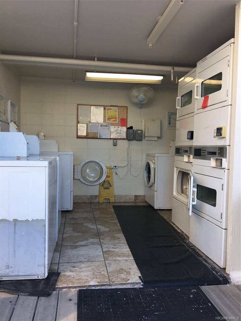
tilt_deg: -1.8
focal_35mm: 29
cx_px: 120
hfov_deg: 48.2
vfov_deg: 61.7
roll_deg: -1.6
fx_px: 269
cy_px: 160
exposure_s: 1/120
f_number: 2.2
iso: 25
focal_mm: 4.15
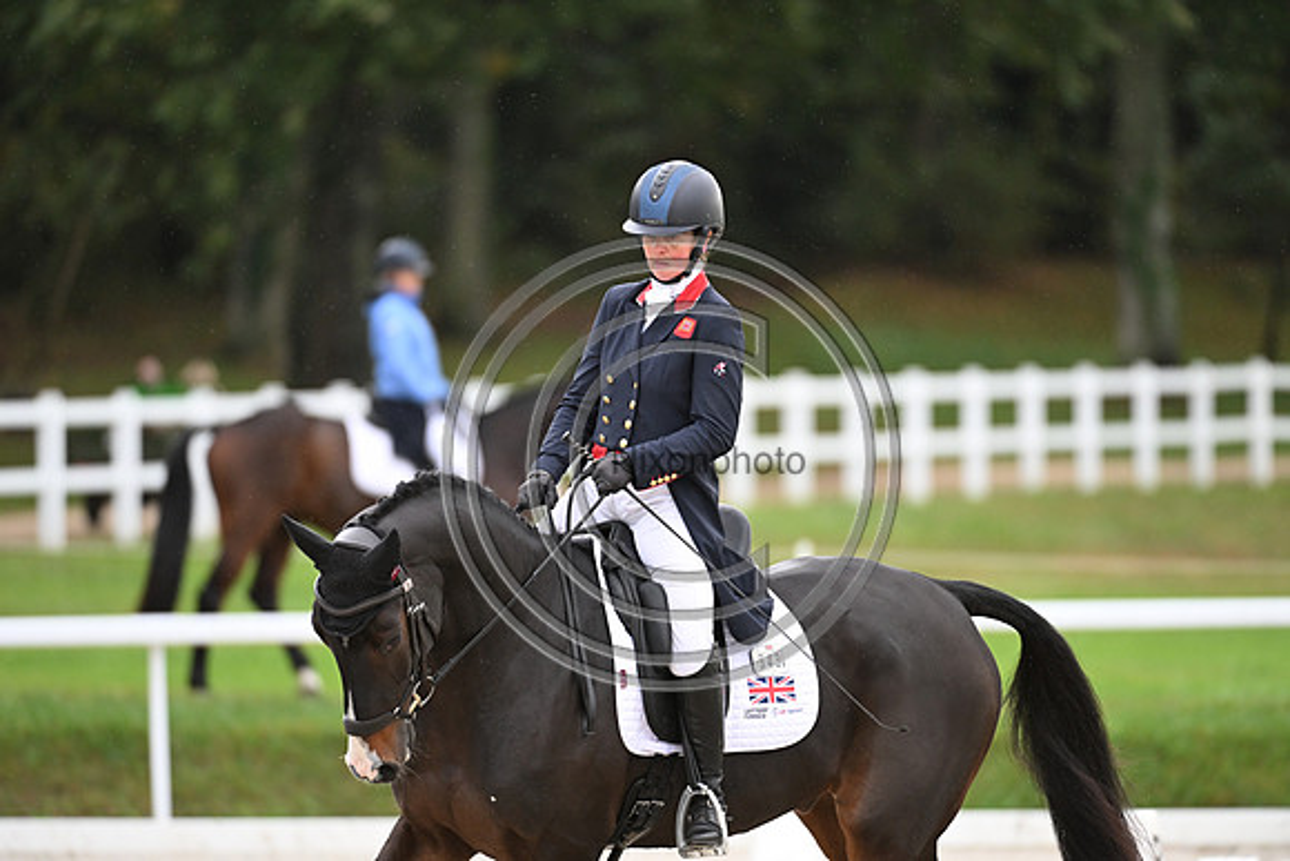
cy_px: 430
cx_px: 645
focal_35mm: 400
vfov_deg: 3.4
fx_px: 14336
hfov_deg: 5.2
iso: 1600
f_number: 4.5
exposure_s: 1/800
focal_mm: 400
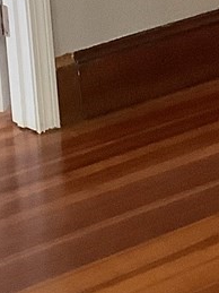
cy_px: -89
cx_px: 228
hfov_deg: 8.0
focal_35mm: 184
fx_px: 1553
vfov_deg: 10.5
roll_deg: +2.3
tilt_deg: -13.5
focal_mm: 3.3
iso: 320
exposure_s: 1/40
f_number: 2.4
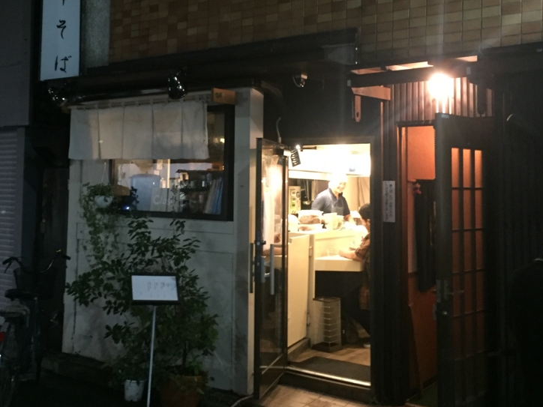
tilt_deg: +4.4
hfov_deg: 45.6
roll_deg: -2.0
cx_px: 228
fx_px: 643
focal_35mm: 41
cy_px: 149
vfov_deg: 34.9
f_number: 2.2
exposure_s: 1/15
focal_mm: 4.15
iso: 320
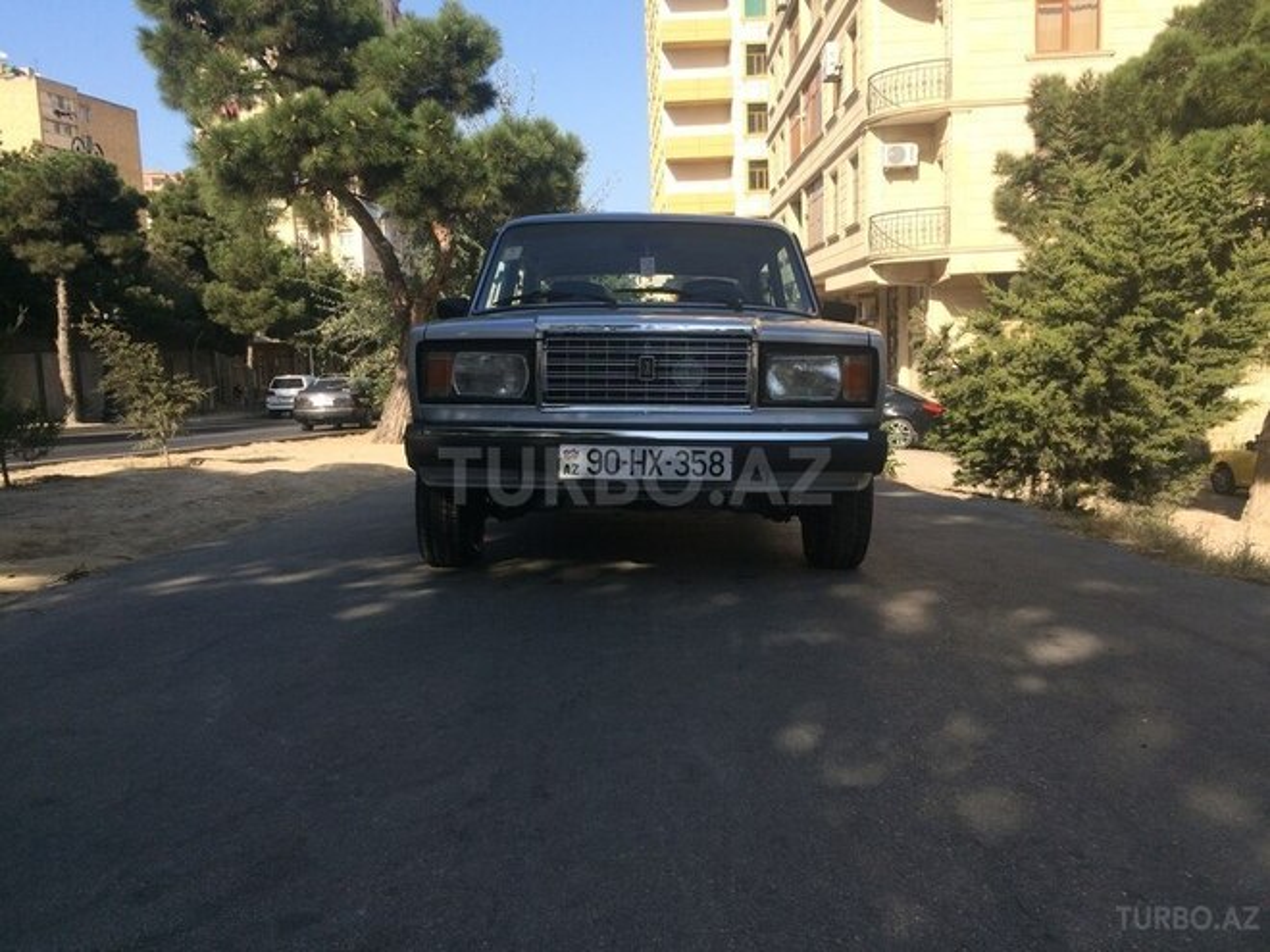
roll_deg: +3.0
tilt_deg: -4.3
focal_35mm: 29
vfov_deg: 48.2
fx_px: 1064
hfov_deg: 61.7
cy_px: 476
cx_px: 635
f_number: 2.2
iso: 32
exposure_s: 1/1244
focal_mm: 4.15
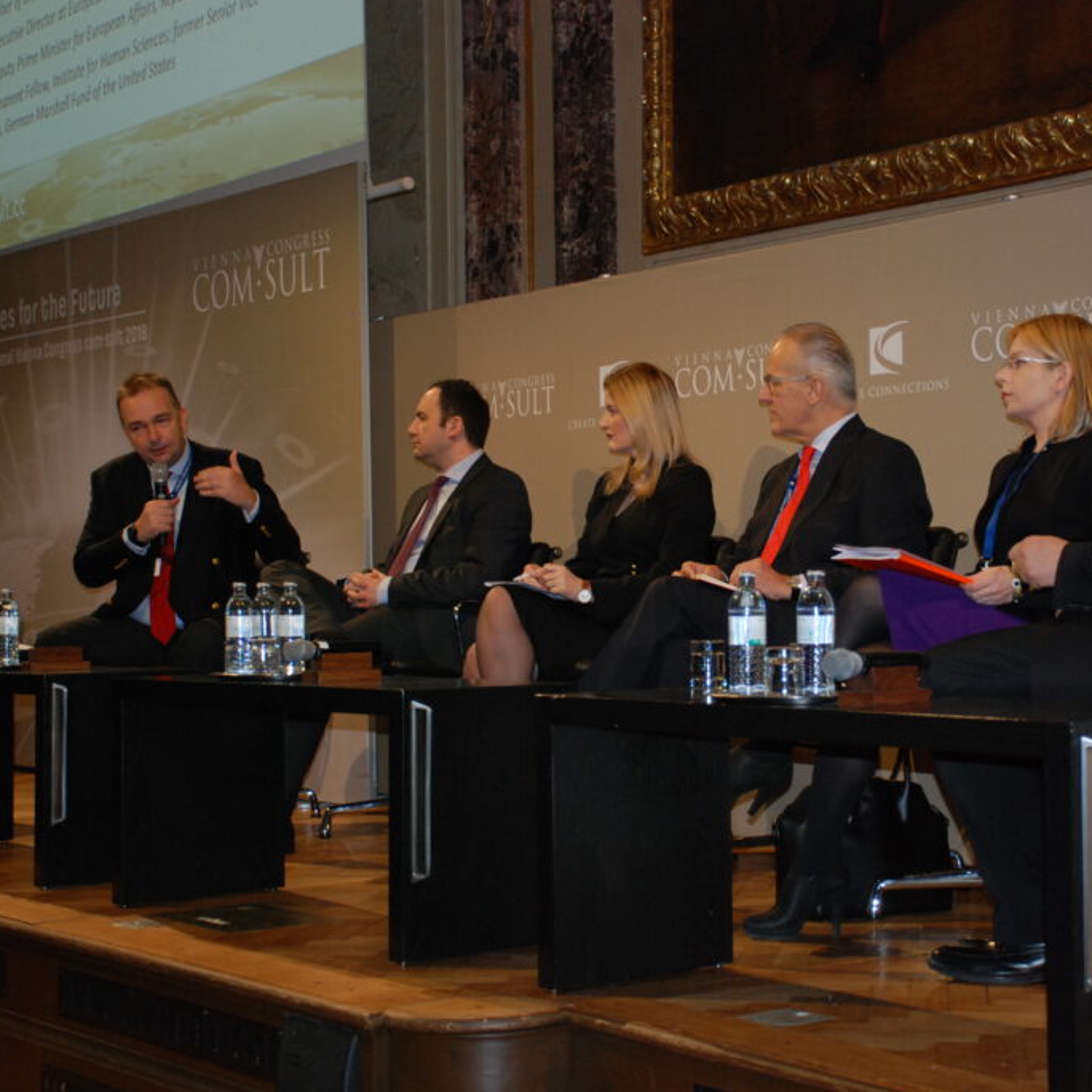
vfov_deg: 26.5
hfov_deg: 26.4
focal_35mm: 65
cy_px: 545
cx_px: 707
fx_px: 2320
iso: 640
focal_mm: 34
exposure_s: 1/60
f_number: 4.5
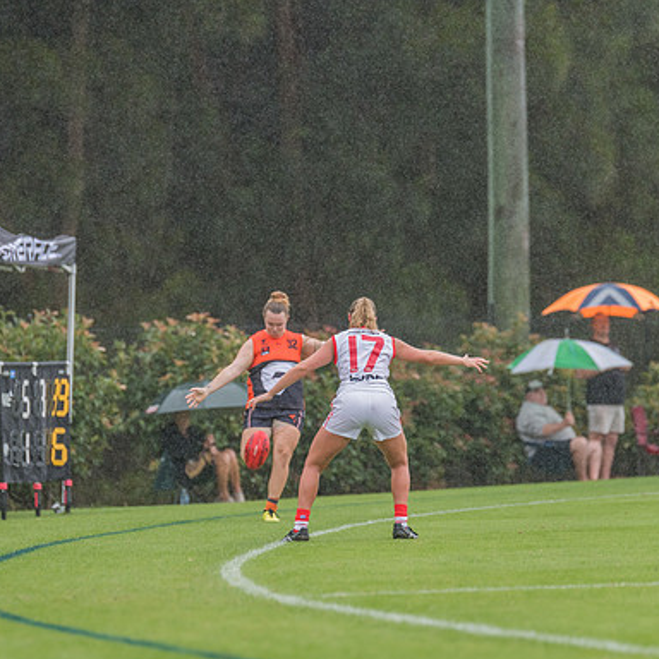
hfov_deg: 4.6
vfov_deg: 4.6
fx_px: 8292
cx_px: 257
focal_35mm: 385
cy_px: 330
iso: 800
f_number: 4
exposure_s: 1/2000
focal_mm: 300
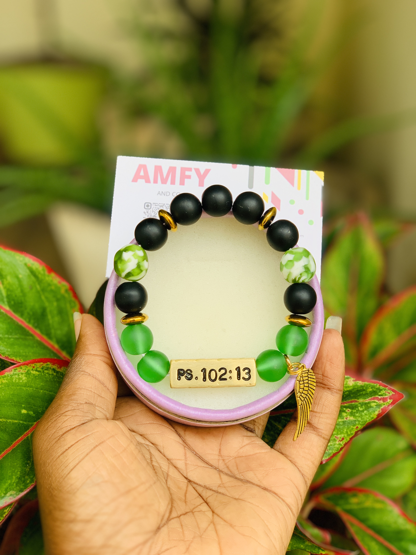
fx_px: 833
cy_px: 278
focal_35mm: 52
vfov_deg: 36.8
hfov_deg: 28.0
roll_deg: -3.1
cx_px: 208
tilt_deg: -20.1
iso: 25
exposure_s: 1/122
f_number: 2.4
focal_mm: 6
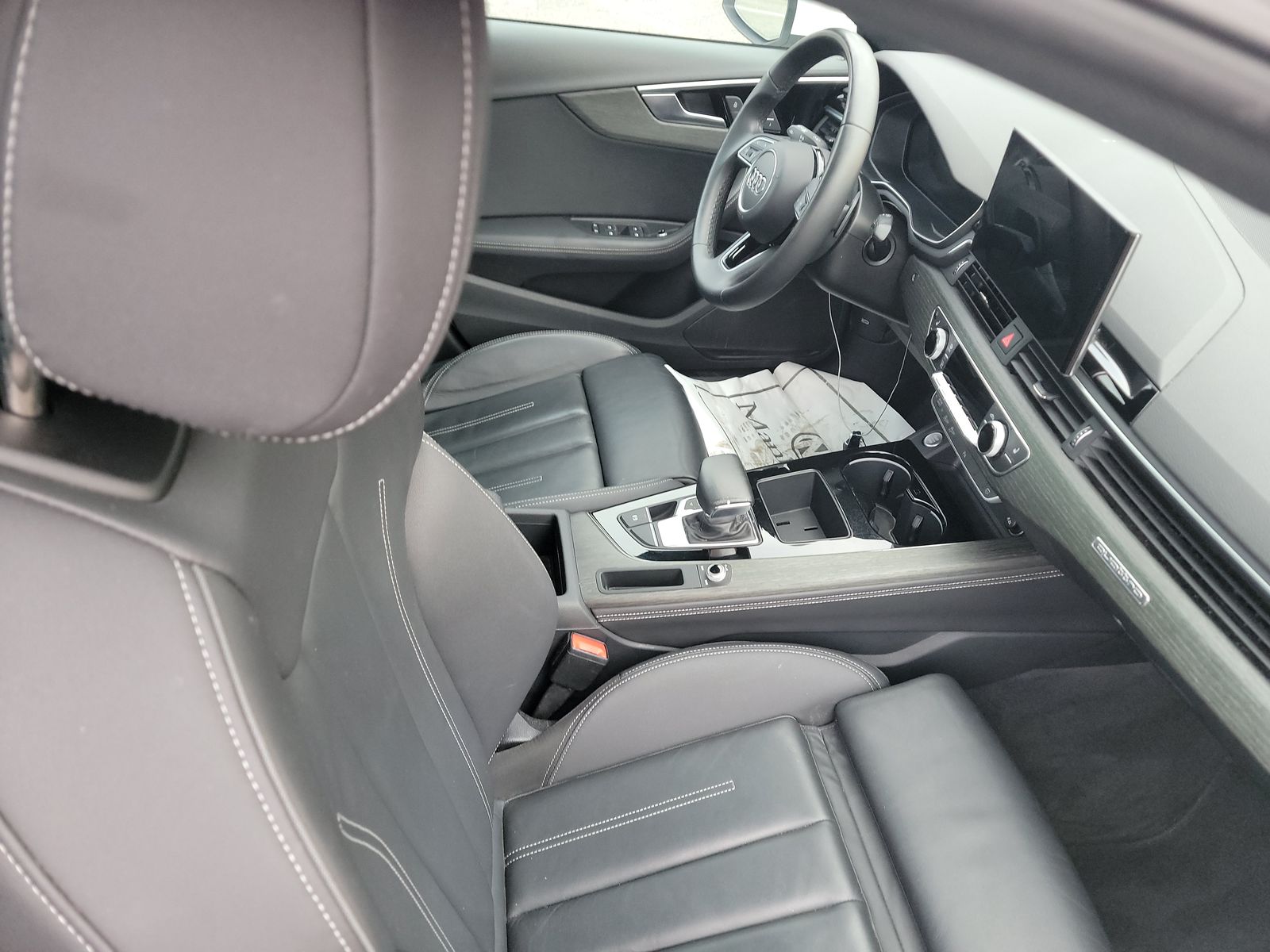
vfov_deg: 56.8
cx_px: 635
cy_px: 476
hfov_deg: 71.6
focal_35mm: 24
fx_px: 881
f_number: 1.8
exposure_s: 1/59
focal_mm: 6.7
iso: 784
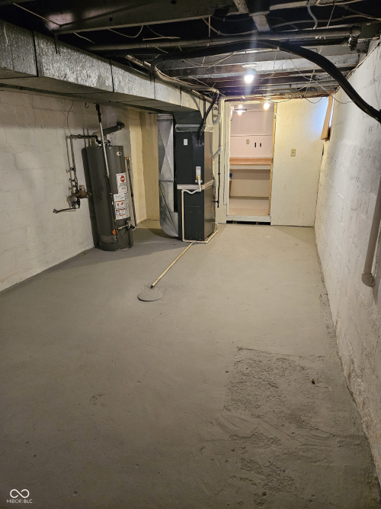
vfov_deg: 73.9
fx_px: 338
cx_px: 190
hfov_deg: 58.9
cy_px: 254
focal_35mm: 23
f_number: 1.8
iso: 640
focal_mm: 5.4
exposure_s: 1/60
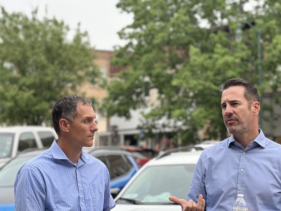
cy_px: 108
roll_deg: +0.6
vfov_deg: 15.9
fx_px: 755
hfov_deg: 21.1
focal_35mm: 93
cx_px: 148
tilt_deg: +5.8
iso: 40
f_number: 2.8
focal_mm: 9
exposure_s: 1/121
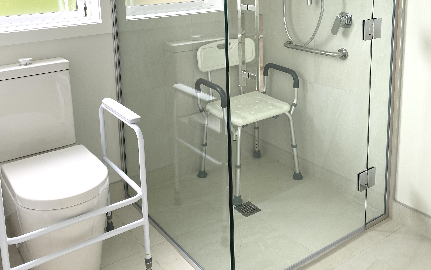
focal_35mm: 37
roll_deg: +1.3
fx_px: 435
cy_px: 54
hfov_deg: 52.7
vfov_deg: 33.4
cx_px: 214
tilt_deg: -9.9
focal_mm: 4.25
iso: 32
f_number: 1.8
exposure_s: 1/121
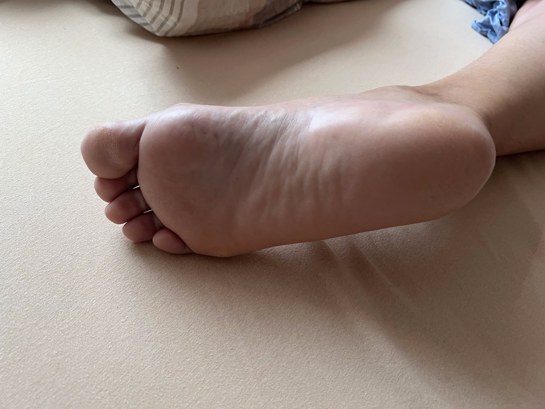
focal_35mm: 26
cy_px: 204
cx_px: 272
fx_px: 409
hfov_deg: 67.3
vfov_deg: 53.1
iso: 125
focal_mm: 5.7
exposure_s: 1/70
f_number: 1.5
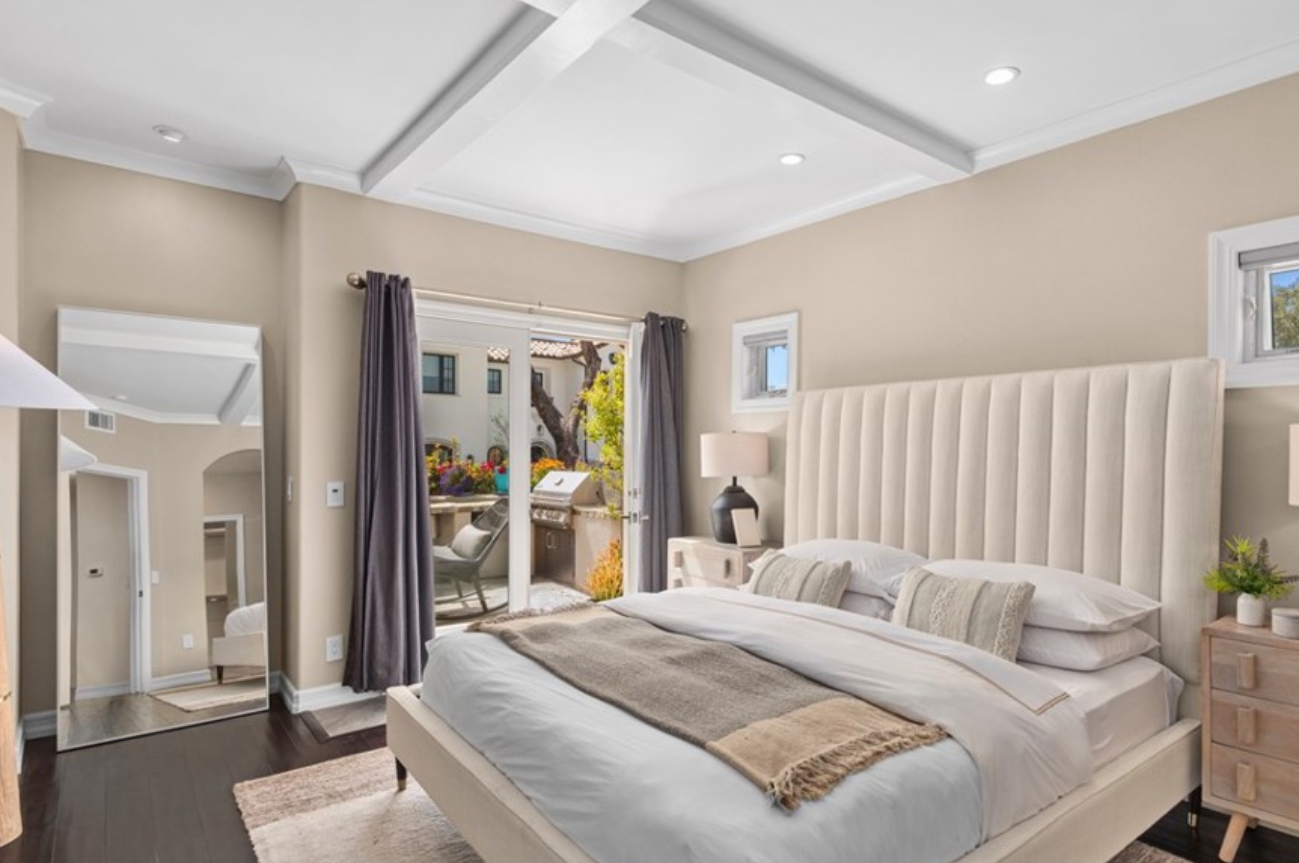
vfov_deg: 64.4
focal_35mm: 19
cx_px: 717
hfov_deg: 86.7
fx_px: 685
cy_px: 456
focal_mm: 16
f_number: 9
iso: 80
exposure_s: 1/13
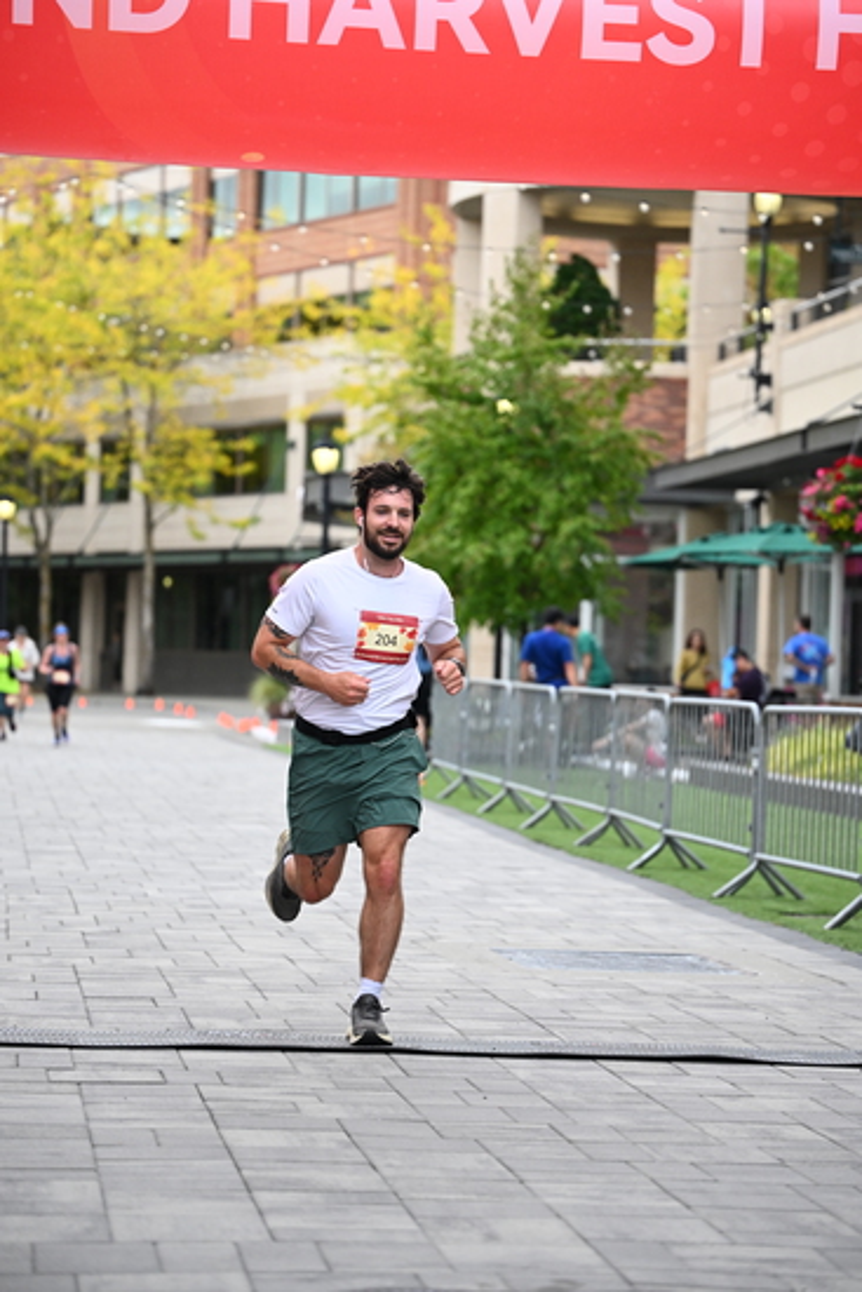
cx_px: 431
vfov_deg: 22.1
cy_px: 646
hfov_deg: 14.9
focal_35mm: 92
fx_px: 3302
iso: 1600
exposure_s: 1/5000
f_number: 2.8
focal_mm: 92
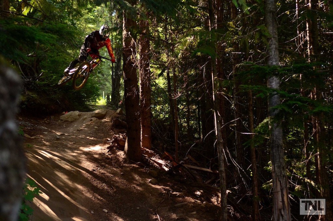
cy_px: 110
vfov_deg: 18.1
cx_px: 166
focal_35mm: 75
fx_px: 692
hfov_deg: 27.0
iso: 640
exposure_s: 1/1000
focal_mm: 50
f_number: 2.2
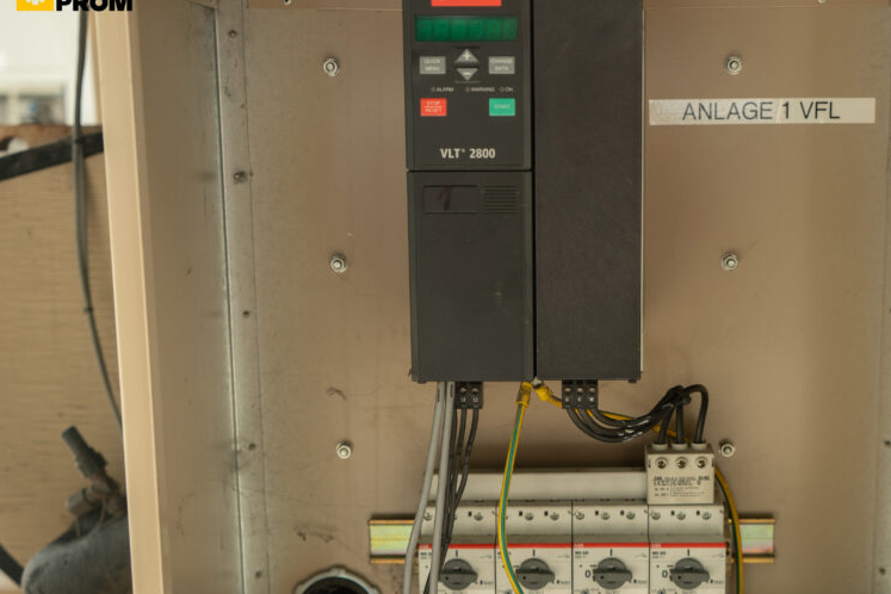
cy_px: 332
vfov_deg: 28.1
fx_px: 1188
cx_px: 575
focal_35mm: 48
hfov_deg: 40.7
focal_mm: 35
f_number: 4.5
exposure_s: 1/160
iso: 250
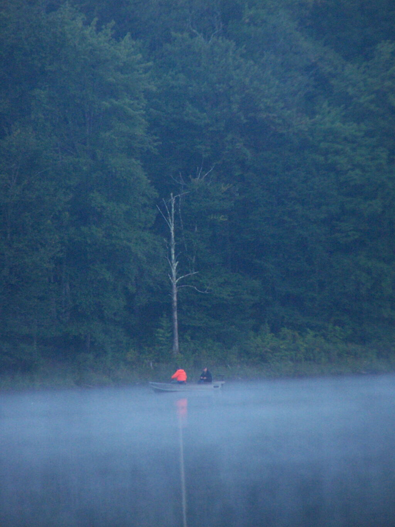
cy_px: 264
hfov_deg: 3.9
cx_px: 198
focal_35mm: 380
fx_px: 5781
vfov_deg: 5.2
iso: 400
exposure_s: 1/250
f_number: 3.7
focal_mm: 63
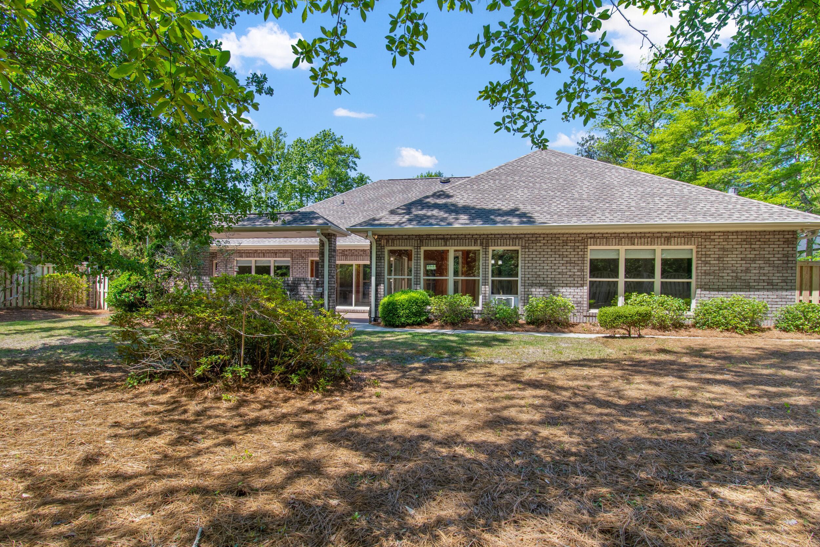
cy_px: 292
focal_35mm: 18
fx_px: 410
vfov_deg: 67.3
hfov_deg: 90.0
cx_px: 408
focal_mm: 10
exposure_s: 1/160
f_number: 6.3
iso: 100
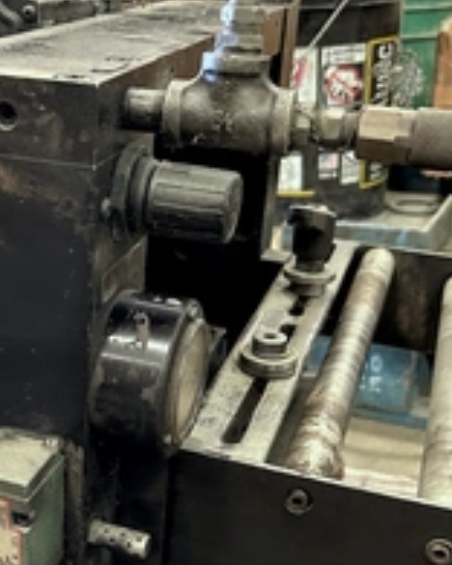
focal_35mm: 52
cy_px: 336
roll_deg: +1.2
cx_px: 81
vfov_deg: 35.9
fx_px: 870
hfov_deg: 28.4
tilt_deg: -22.0
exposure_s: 1/41
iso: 500
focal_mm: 5.7
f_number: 1.5
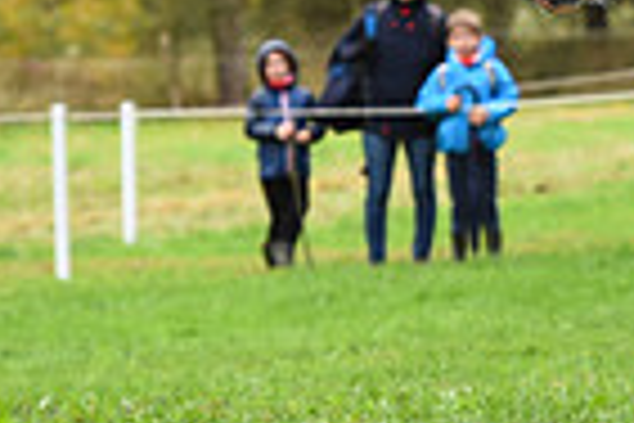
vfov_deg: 2.6
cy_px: -40
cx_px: 1142
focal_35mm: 534
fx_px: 9404
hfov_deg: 3.8
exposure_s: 1/1250
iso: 900
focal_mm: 130
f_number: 4.5
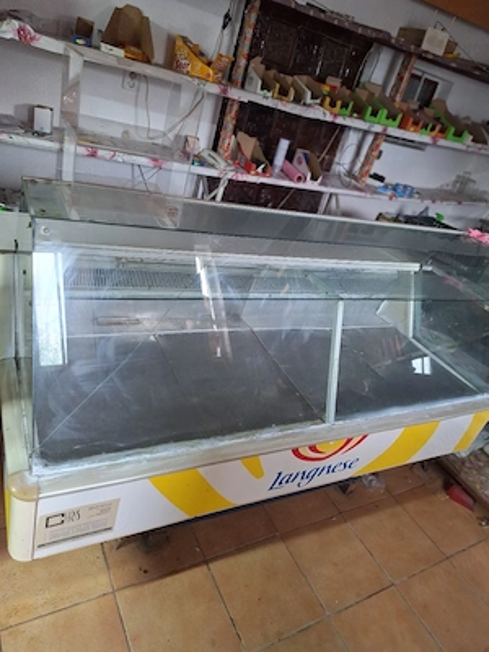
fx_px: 433
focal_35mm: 23
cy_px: 326
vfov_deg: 73.9
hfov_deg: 58.9
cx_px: 244
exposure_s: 1/100
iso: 160
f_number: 1.8
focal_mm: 5.54
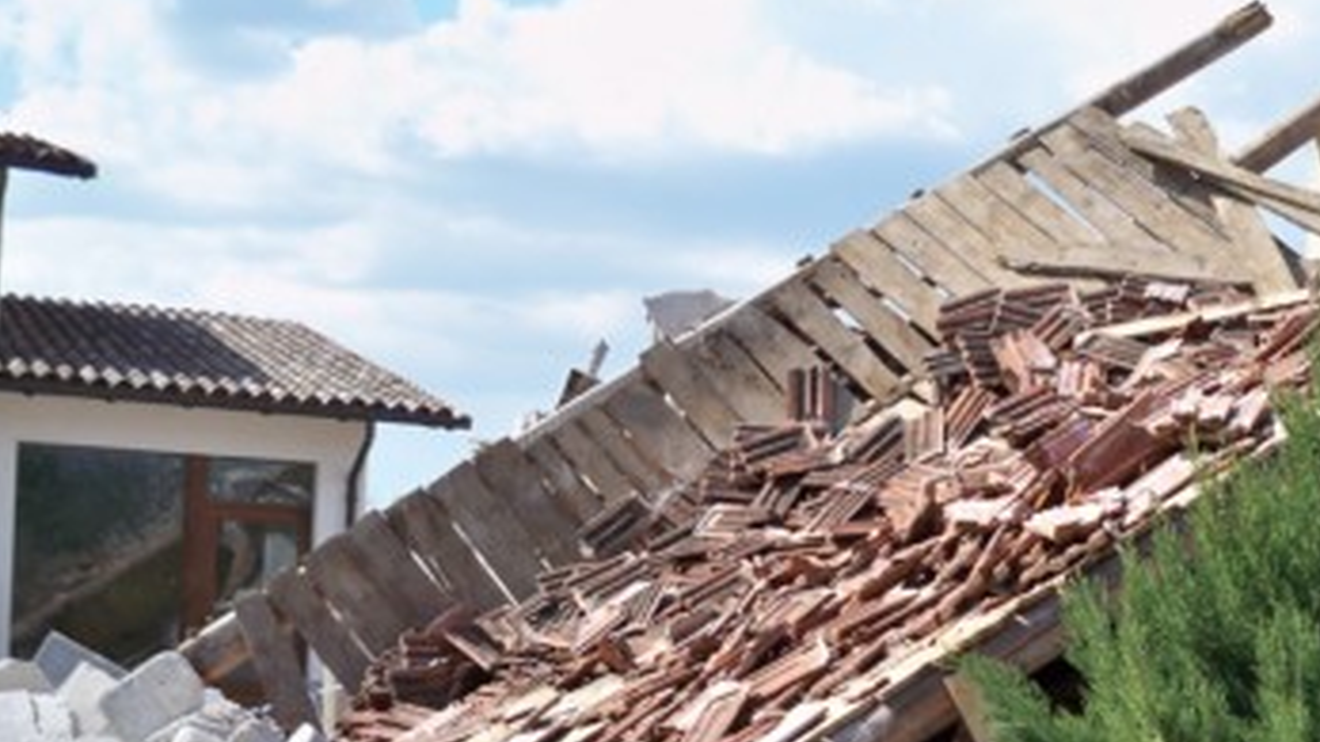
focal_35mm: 66
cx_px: 1012
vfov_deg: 17.9
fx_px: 2310
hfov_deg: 31.3
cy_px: 719
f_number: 3.1
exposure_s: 1/640
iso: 64
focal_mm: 6.3
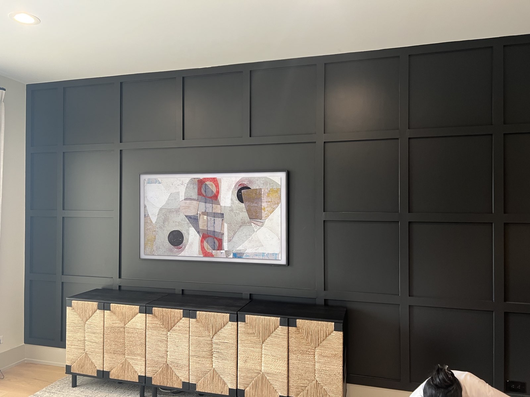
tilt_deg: +2.0
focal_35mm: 26
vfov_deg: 53.1
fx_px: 398
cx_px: 265
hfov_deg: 67.3
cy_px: 198
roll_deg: -1.2
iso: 125
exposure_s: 1/60
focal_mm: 5.7
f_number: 1.5
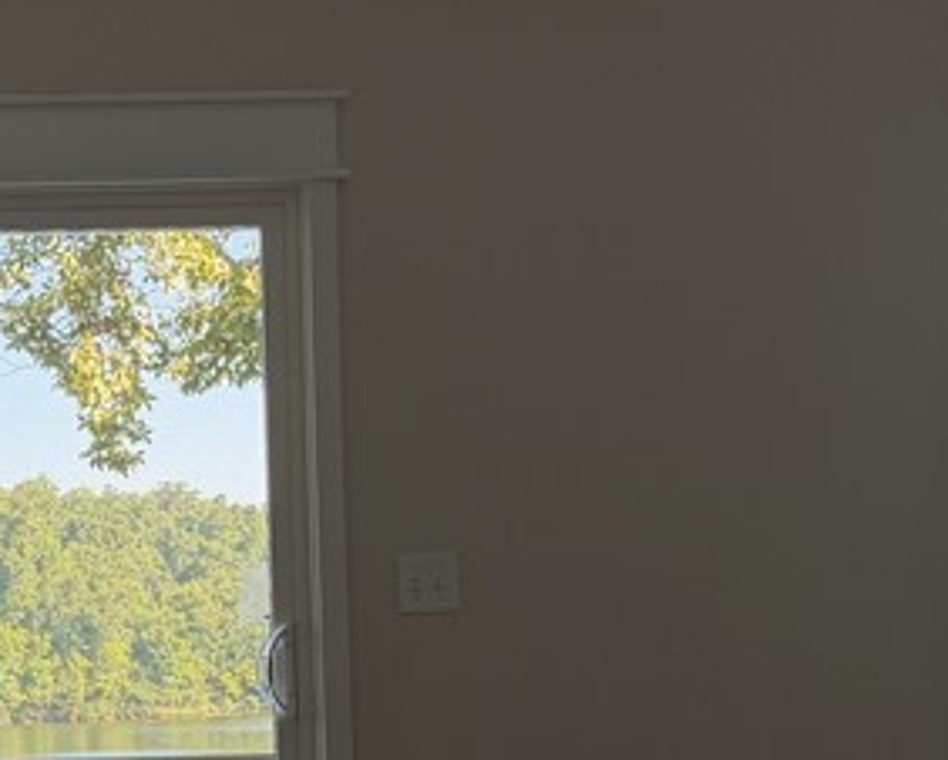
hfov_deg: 21.3
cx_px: -91
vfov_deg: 17.9
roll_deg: +1.9
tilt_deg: +0.8
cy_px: 599
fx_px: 2387
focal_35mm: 85
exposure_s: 1/288
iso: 80
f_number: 1.78
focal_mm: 6.76
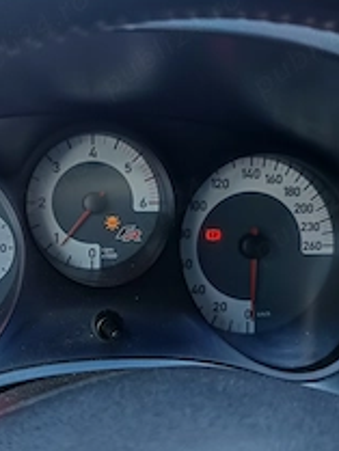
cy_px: 244
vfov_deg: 41.2
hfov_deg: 31.1
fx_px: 600
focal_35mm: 46
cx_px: 95
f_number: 1.7
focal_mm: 5.31
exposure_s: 1/50
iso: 585
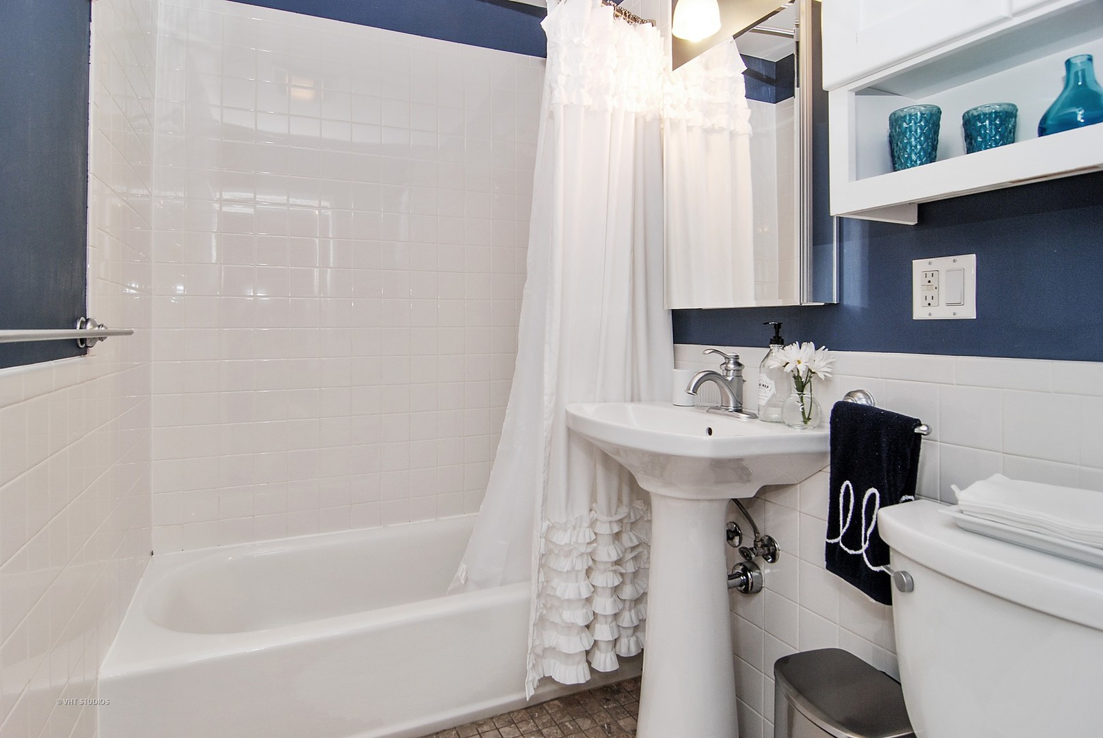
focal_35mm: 18
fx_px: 552
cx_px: 552
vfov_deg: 67.5
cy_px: 369
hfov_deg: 89.9
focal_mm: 12
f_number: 6.3
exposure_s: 1/15
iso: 100
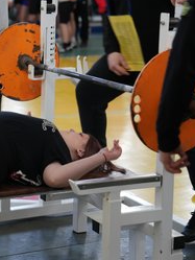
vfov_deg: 18.2
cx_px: 24
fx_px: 810
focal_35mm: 108
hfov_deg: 13.6
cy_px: 124
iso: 250
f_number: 2.8
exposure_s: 1/50
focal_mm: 70
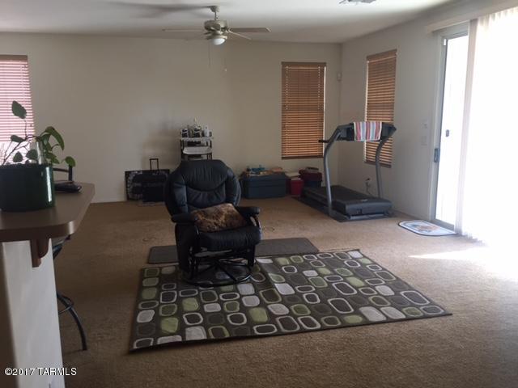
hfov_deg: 61.7
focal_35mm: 29
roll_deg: -0.4
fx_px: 434
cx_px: 259
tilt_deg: -9.6
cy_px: 194
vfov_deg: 48.2
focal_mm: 4.15
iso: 40
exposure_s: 1/30
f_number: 2.2
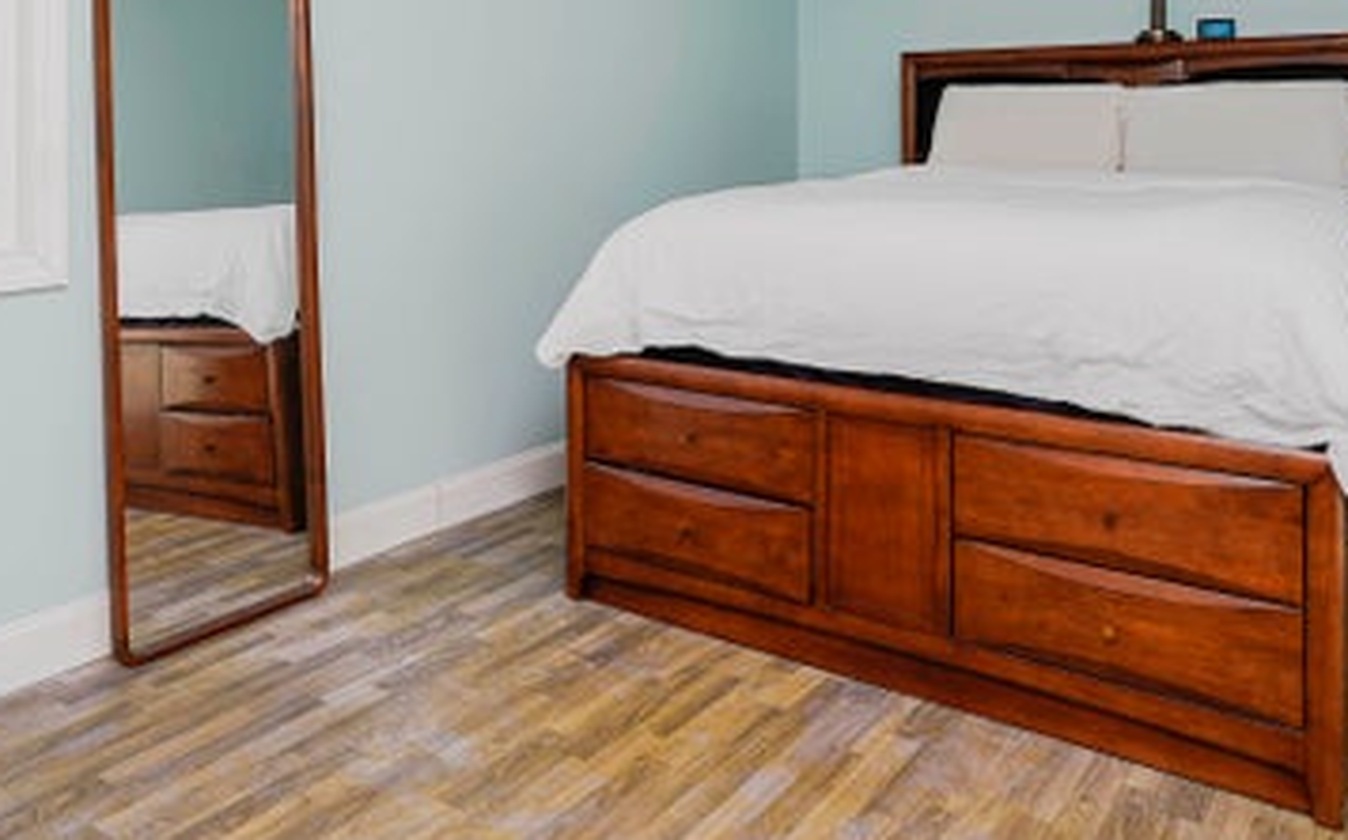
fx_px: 1212
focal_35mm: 33
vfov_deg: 36.4
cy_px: 121
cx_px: 583
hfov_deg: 58.0
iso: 100
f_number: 5
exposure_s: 1/50
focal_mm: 16
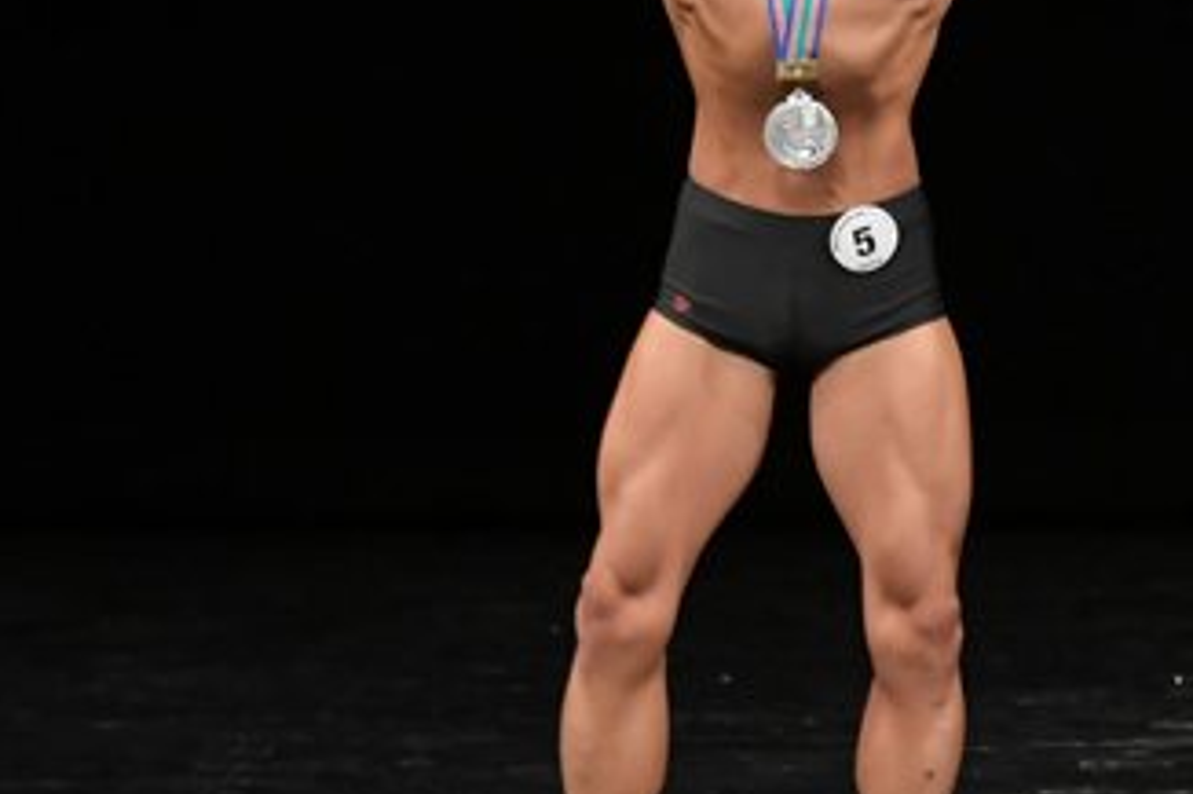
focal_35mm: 641
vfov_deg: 2.1
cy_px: 359
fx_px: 21230
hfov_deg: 3.2
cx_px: 1235
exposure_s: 1/400
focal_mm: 180
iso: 3200
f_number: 5.6
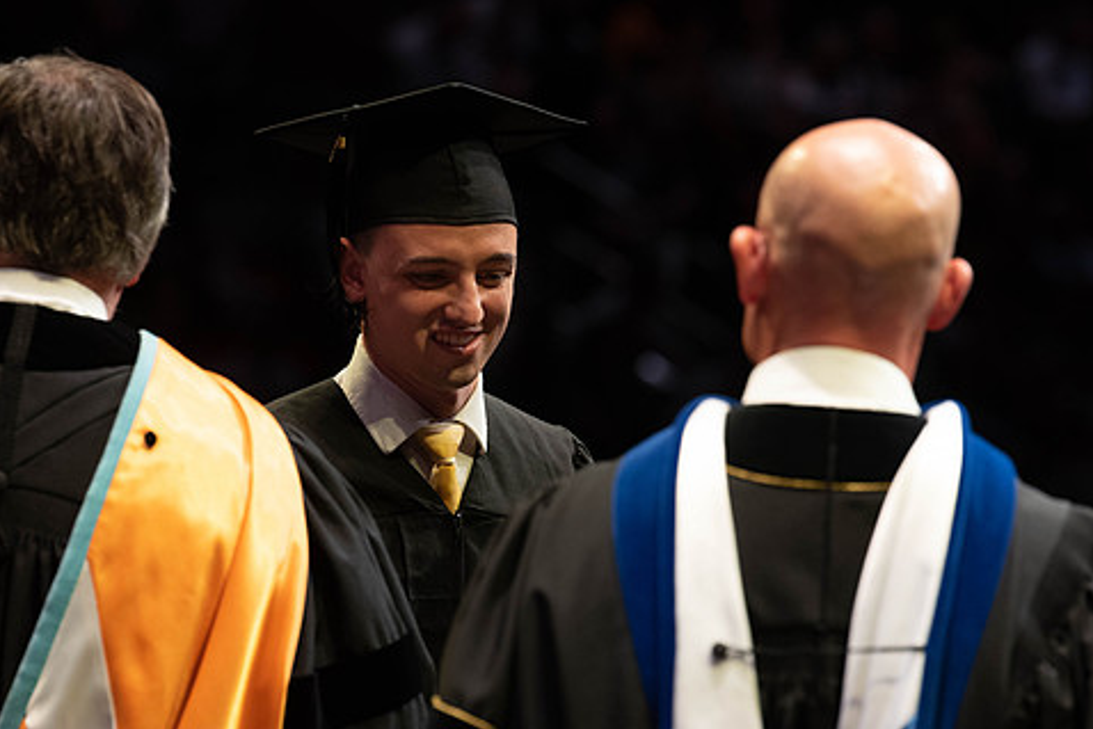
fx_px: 7288
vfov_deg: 5.7
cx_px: 598
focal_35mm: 240
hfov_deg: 8.6
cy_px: 372
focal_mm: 185
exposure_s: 1/320
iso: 1600
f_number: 4.5
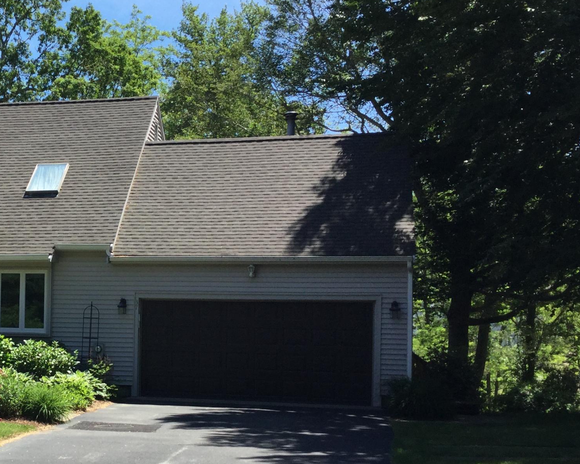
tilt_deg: +2.5
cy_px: 279
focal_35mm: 61
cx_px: 37
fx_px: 1047
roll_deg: -0.8
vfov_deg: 24.9
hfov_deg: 29.4
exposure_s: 1/741
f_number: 2.4
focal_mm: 3.3
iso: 25
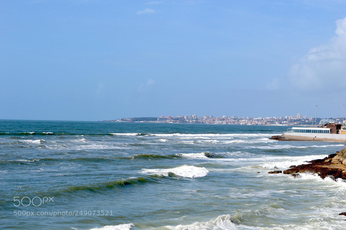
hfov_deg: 24.6
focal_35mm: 82
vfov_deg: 16.5
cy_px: 115
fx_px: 792
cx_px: 173
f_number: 10
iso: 100
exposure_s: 1/320
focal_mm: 55
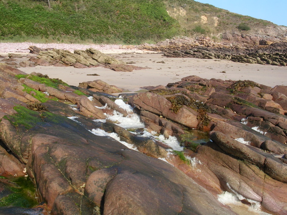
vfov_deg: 29.7
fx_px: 406
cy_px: 108
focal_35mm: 49
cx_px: 144
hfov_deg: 38.9
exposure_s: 1/177
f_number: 6.2
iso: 50
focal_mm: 7.5
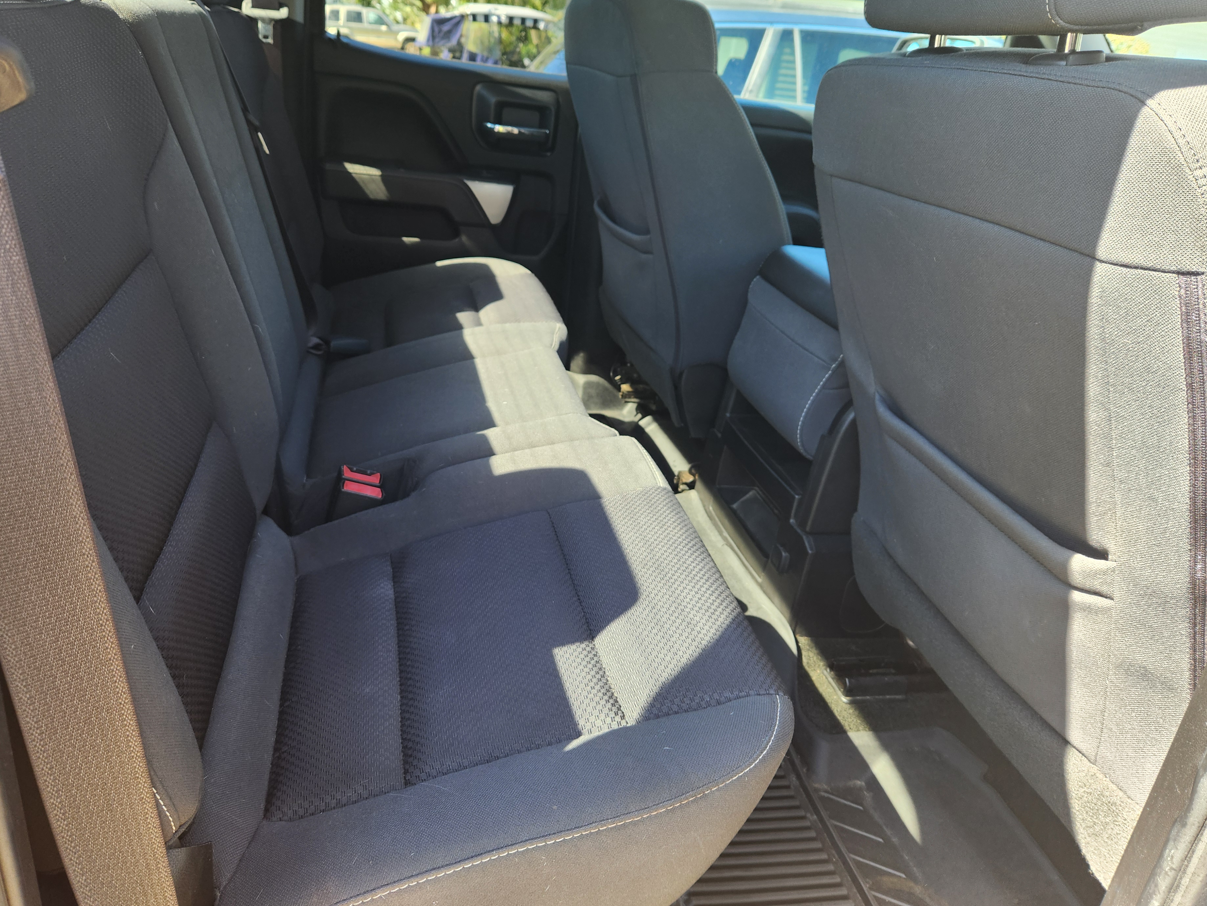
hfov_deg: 69.3
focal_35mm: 25
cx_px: 567
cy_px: 426
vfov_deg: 54.8
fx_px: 872
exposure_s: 1/180
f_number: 1.8
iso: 80
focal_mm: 5.4
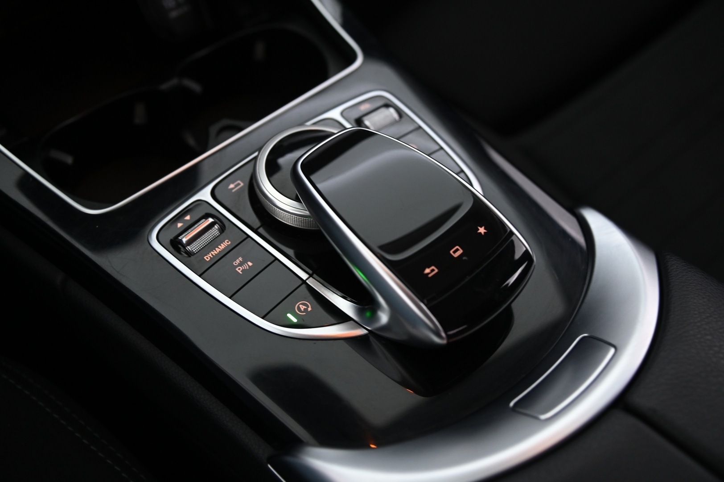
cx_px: 362
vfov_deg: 30.5
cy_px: 241
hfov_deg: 44.5
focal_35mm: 44
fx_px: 884
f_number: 4
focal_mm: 44
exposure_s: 1/25
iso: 2000
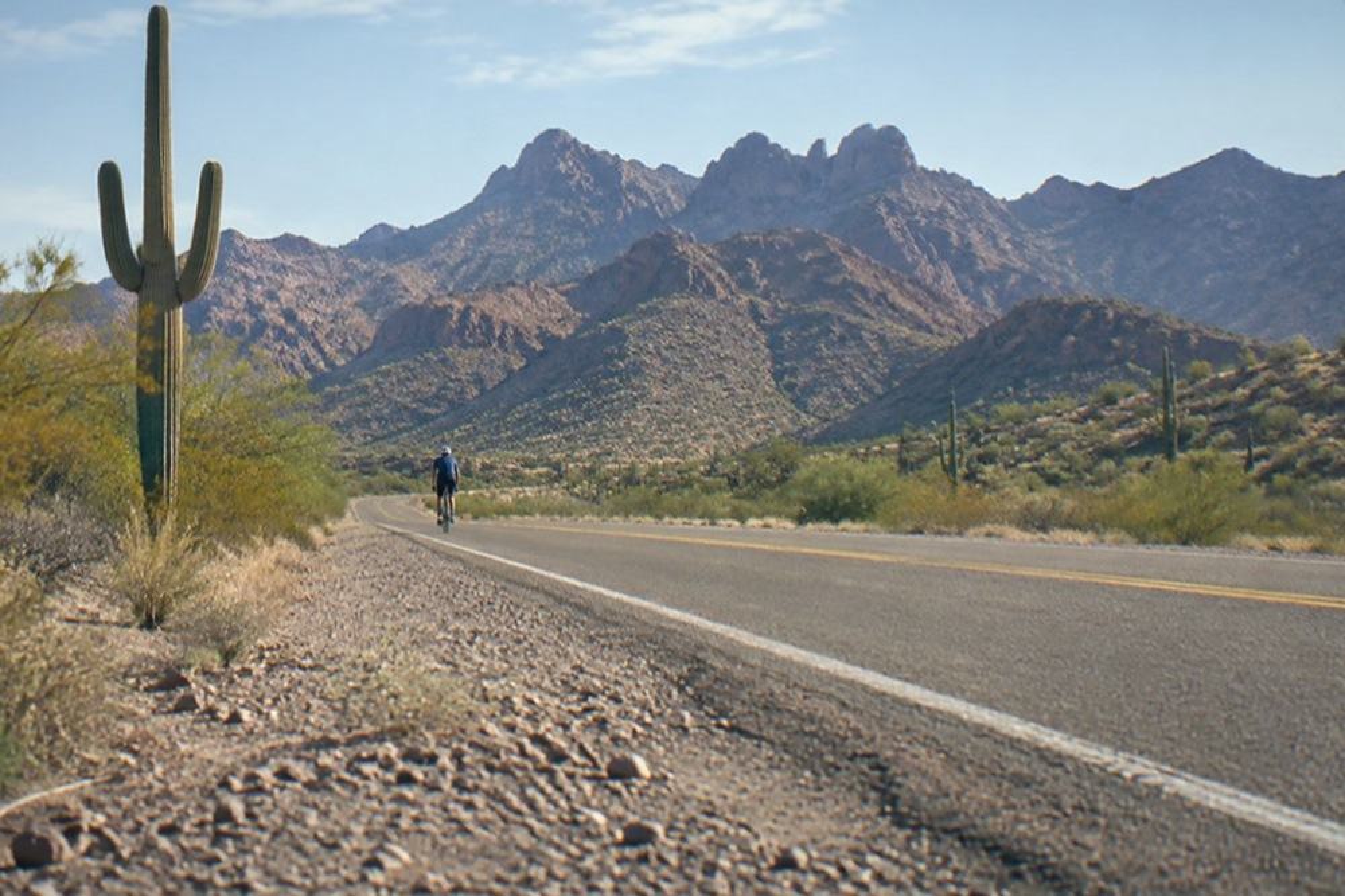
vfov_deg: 33.4
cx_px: 672
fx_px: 1494
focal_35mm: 40
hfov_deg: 48.5
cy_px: 448
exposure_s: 1/100
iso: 200
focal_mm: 40
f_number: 11
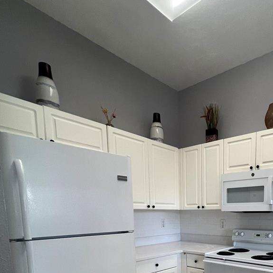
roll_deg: +0.4
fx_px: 214
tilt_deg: -7.7
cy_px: 244
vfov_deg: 56.4
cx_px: 210
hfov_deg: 60.9
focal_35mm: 24
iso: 160
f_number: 1.8
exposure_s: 1/120
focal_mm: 1.57
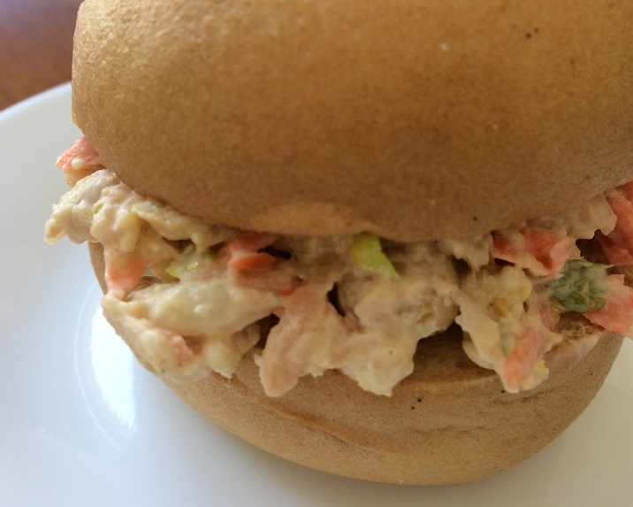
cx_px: 319
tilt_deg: -62.1
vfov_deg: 47.1
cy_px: 253
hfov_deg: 57.2
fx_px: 581
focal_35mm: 31
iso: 32
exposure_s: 1/30
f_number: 2.2
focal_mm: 4.15
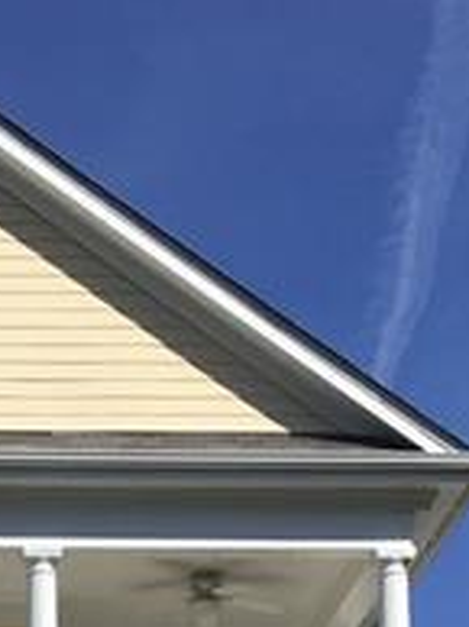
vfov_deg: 14.9
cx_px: -78
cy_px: 950
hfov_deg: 11.8
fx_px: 2227
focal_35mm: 123
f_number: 2.4
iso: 25
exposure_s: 1/2203
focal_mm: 3.3
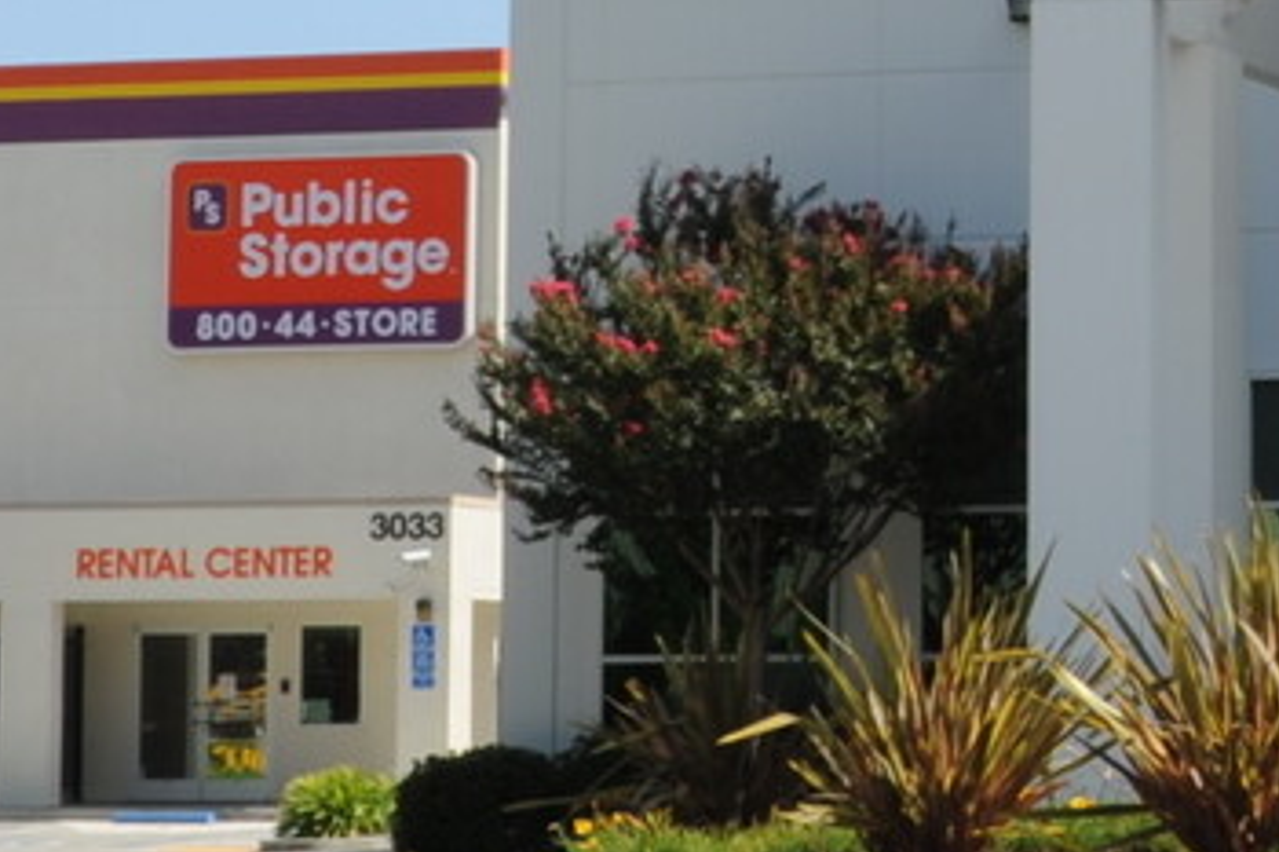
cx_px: 1619
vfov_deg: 7.4
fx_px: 6498
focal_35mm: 183
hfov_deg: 11.0
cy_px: -298
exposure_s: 1/50
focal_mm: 32
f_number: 22
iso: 200
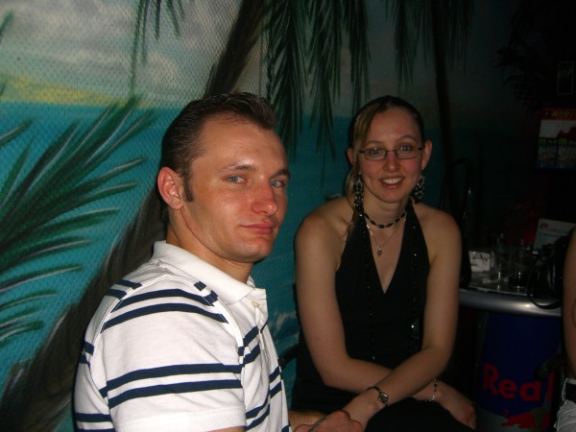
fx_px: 632
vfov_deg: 37.7
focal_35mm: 38
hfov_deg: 49.0
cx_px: 288
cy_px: 216
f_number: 2.8
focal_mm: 7.9
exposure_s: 1/60
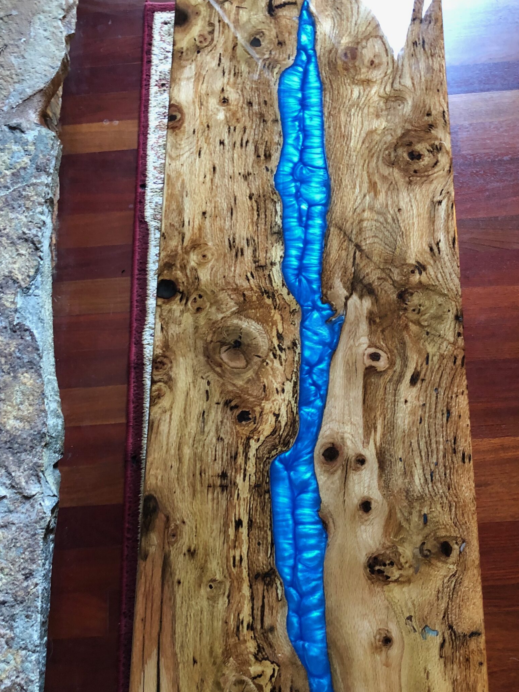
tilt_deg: -70.9
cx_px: 295
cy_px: 402
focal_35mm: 35
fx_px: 700
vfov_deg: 52.4
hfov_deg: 40.6
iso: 100
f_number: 1.8
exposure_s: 1/9
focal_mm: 4
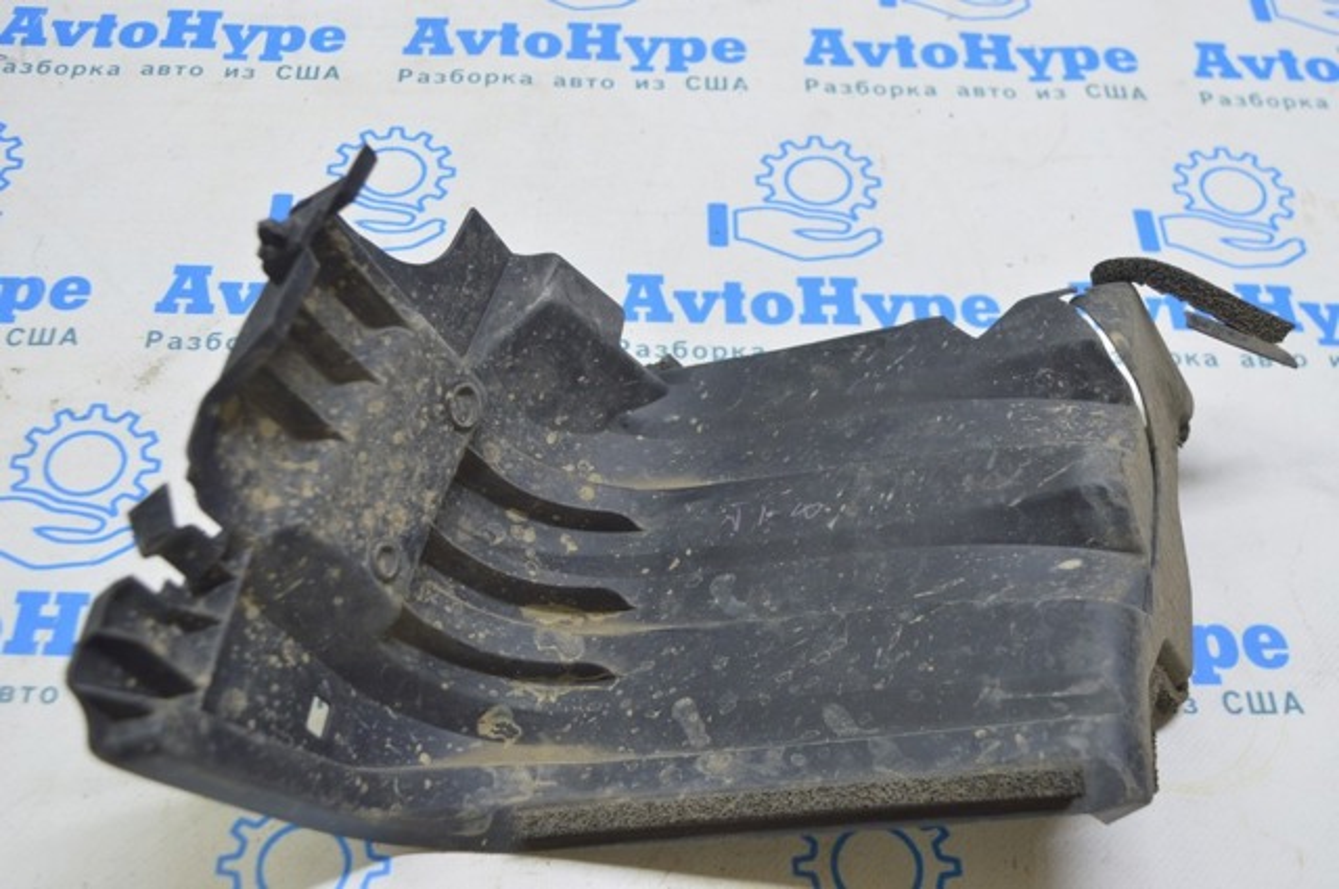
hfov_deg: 45.0
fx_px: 1616
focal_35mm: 44
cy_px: 444
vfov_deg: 30.8
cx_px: 670
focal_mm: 29
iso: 400
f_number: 5.6
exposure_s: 1/20
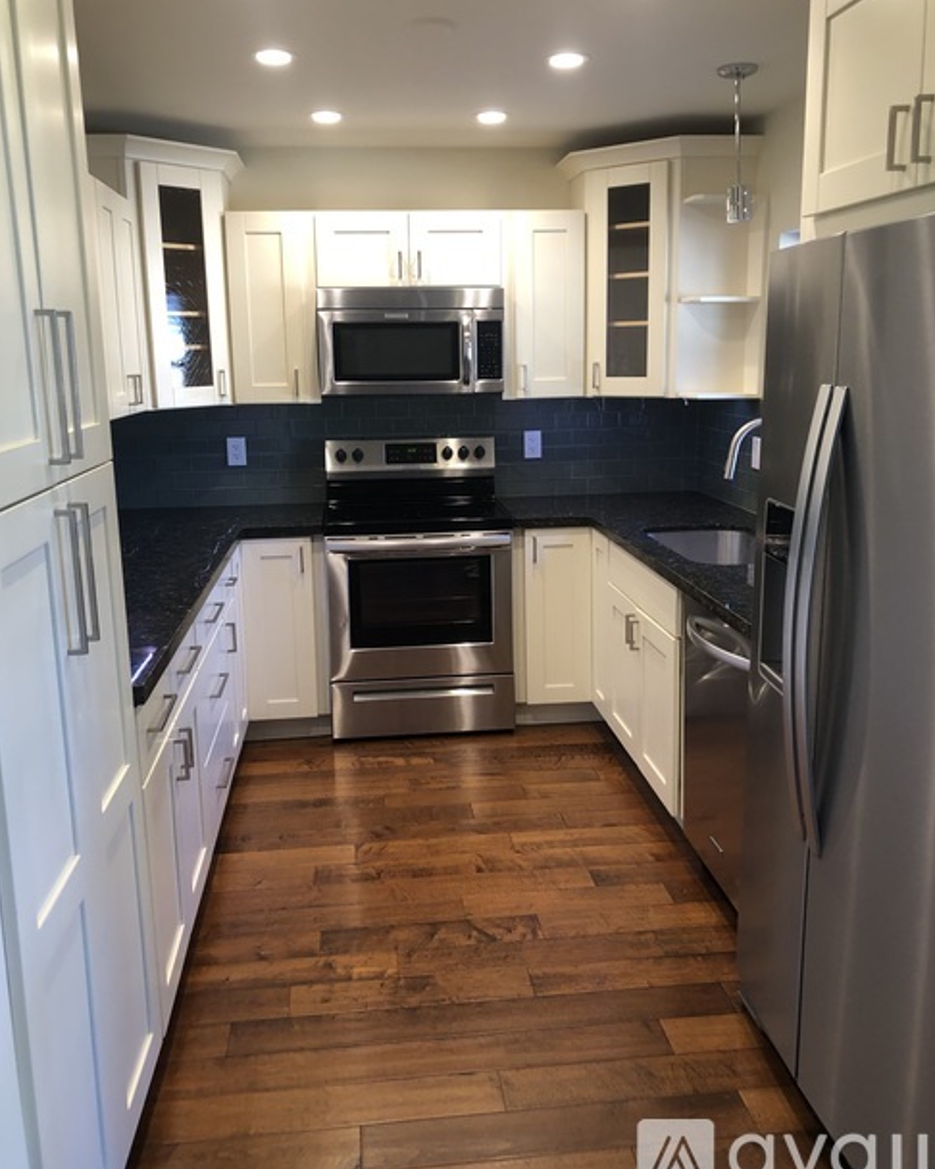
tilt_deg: -11.3
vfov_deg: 58.8
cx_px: 468
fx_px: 1038
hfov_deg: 48.5
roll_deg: +0.9
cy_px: 555
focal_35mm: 30
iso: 40
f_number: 1.8
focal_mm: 3.99
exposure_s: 1/24
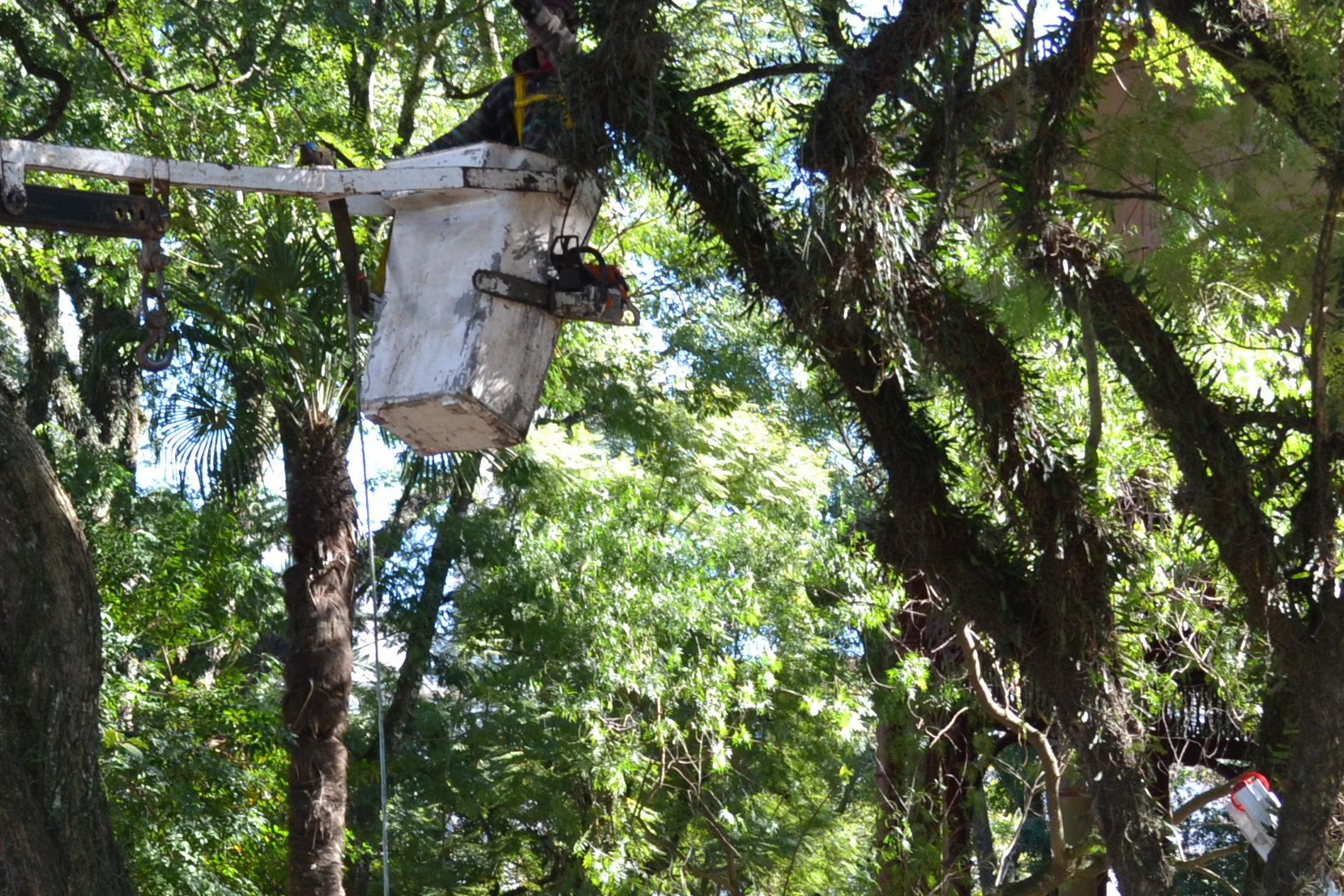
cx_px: 638
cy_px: 628
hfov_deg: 20.4
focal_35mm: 100
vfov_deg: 13.7
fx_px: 3733
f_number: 5.6
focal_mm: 32
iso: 400
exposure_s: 1/125
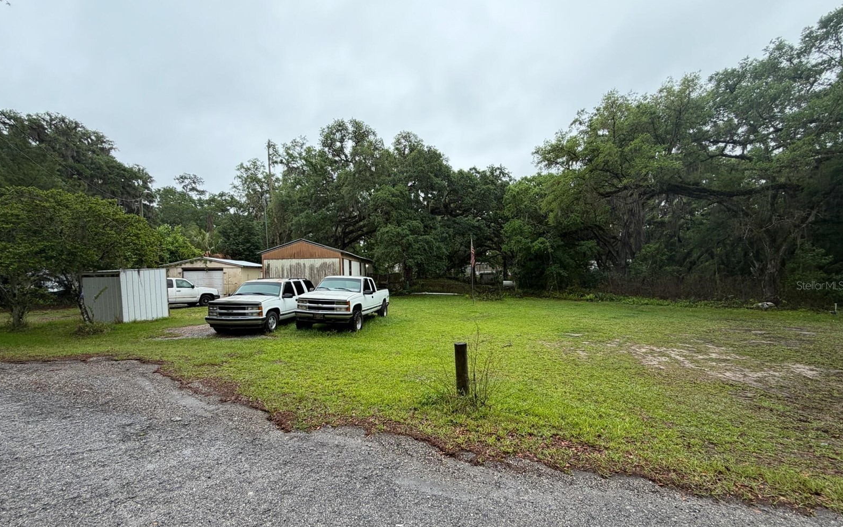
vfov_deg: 74.6
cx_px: 421
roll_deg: +1.4
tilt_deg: -3.3
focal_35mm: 15
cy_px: 285
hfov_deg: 101.5
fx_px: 345
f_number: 2.2
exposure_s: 1/124
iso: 40
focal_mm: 2.22
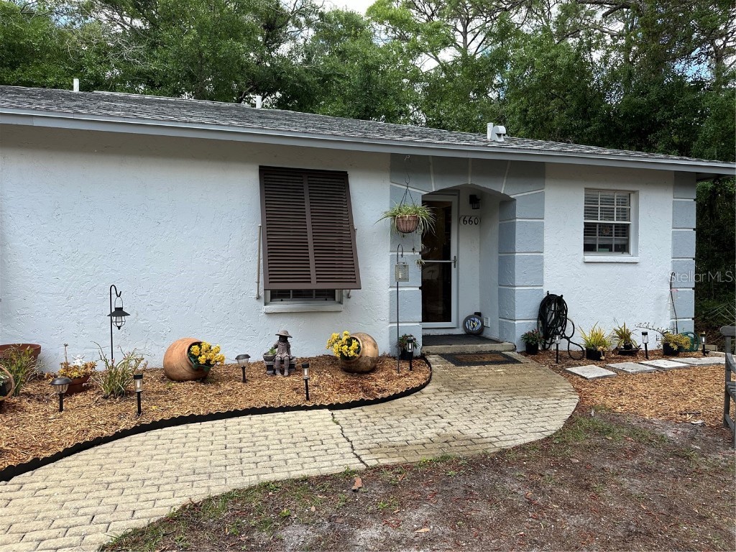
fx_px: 510
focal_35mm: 24
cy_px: 276
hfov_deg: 71.6
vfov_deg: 56.8
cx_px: 368
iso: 80
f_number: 1.78
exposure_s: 1/685
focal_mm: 6.86
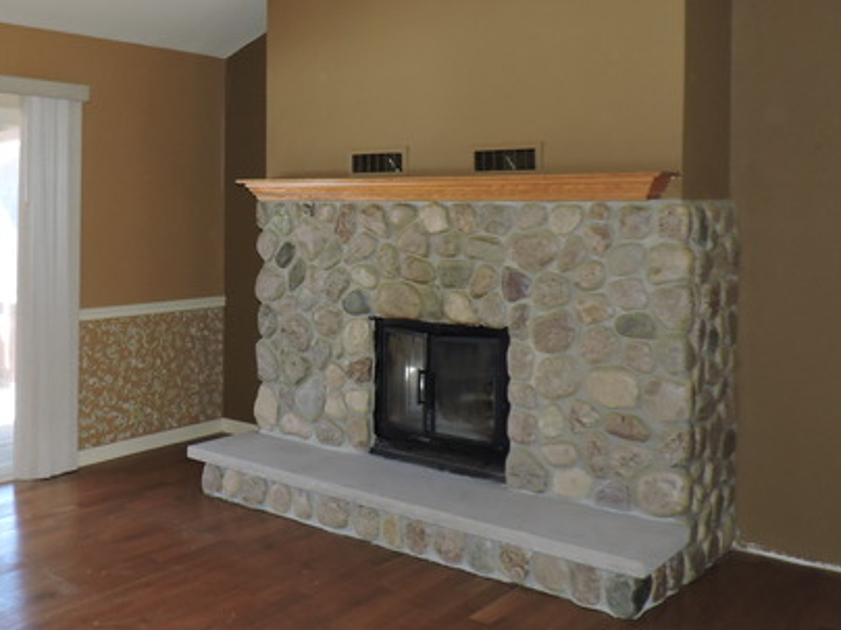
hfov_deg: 47.6
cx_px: 235
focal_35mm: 38
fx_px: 923
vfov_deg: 37.4
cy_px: 216
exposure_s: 1/30
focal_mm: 4.3
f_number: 3
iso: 200
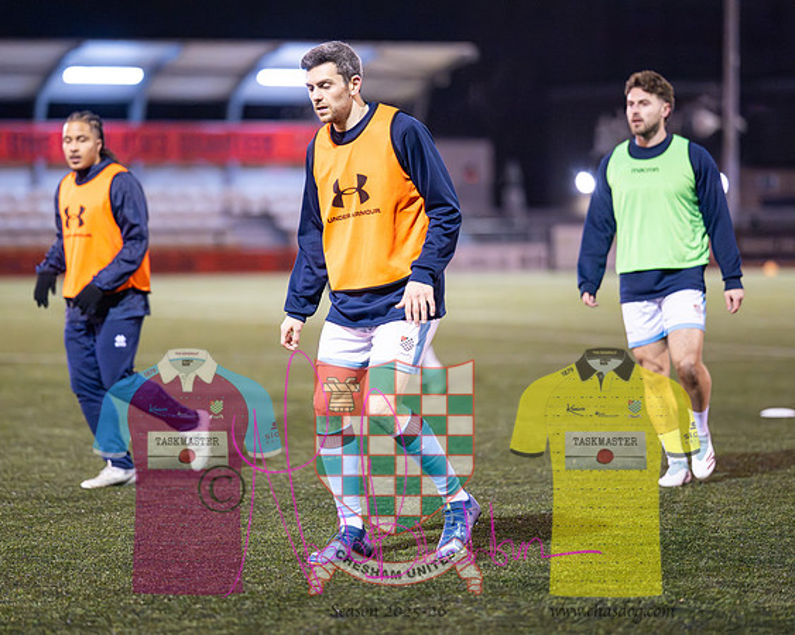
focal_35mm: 152
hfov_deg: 12.7
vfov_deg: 10.2
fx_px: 3577
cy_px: 318
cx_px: 374
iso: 8000
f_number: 1.8
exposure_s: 1/1600
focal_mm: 135
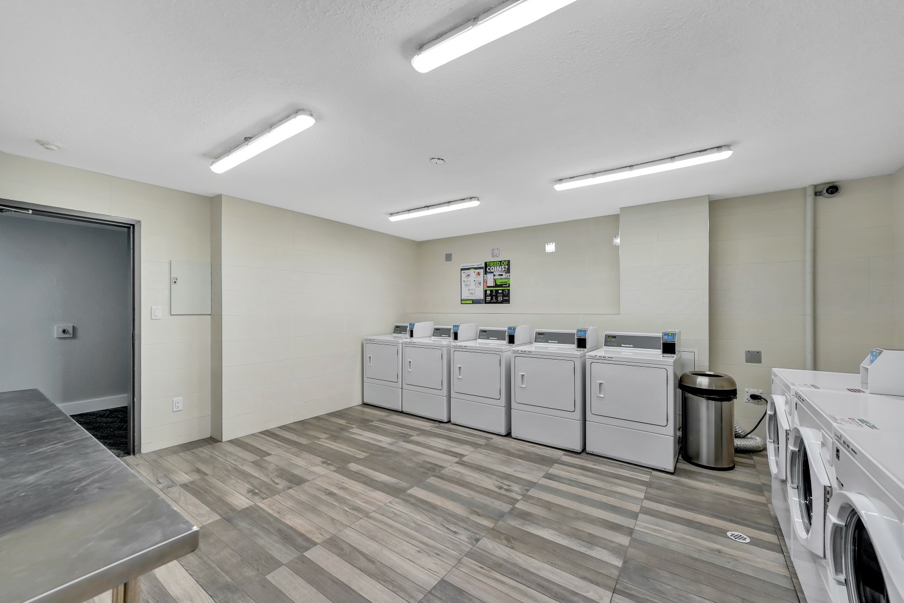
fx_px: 352
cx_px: 452
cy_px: 302
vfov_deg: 81.2
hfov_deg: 104.3
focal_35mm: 14
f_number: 6.3
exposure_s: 1/60
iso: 400
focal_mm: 14
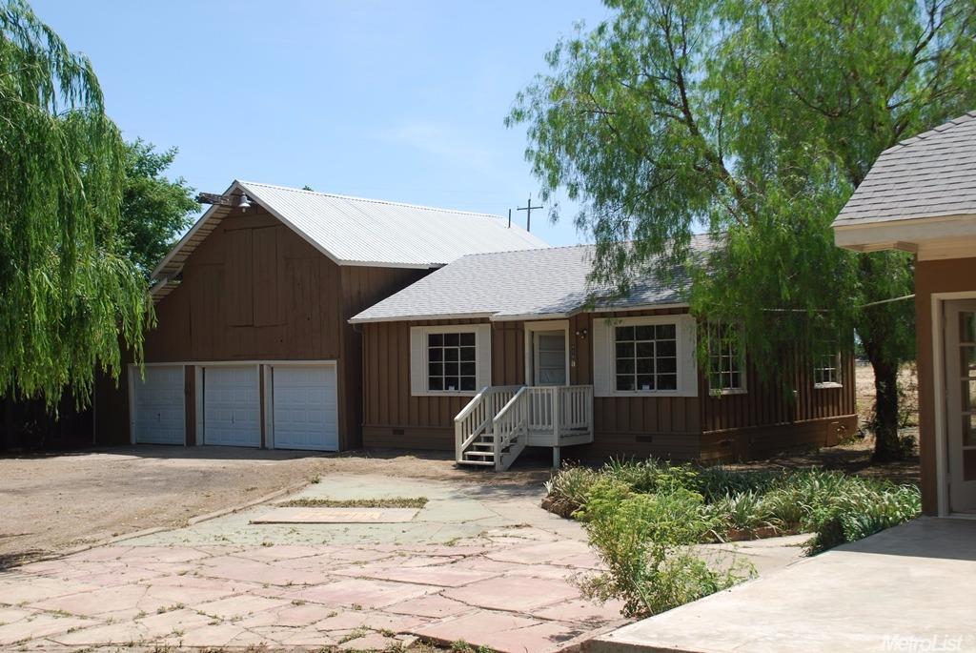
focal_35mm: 42
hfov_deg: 46.4
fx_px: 1140
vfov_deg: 32.0
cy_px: 326
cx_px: 488
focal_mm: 28
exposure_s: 1/200
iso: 100
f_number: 7.1
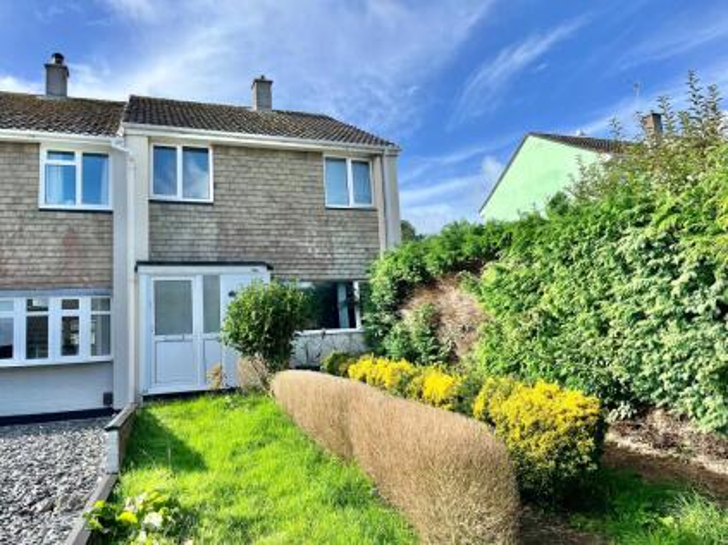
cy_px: 272
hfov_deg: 67.3
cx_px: 364
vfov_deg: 53.0
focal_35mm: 26
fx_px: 547
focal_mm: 5.1
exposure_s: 1/1957
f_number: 1.6
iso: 50
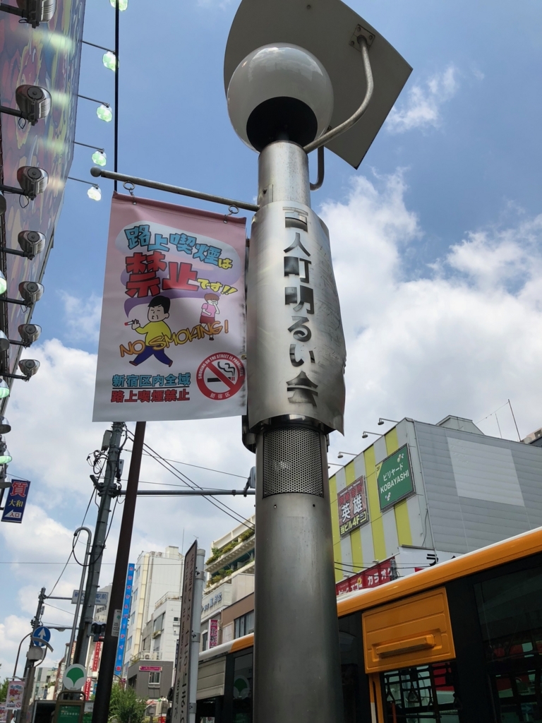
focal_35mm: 28
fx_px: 585
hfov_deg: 49.7
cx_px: 271
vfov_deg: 63.4
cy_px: 362
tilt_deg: +35.2
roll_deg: +1.5
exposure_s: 1/3247
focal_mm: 4
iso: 20
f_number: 1.8
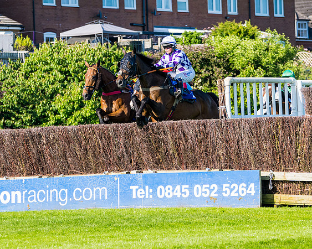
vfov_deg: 6.0
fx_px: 2397
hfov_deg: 7.4
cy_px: 137
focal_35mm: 260
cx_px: 171
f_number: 4
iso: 200
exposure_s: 1/1600
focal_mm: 110
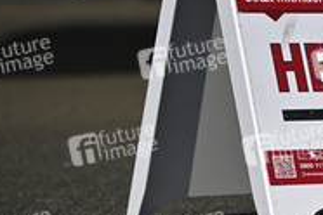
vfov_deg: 4.0
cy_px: 16
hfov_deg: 6.0
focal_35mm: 340
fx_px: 3050
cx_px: 310
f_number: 2.8
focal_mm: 140
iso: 50
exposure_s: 1/8000
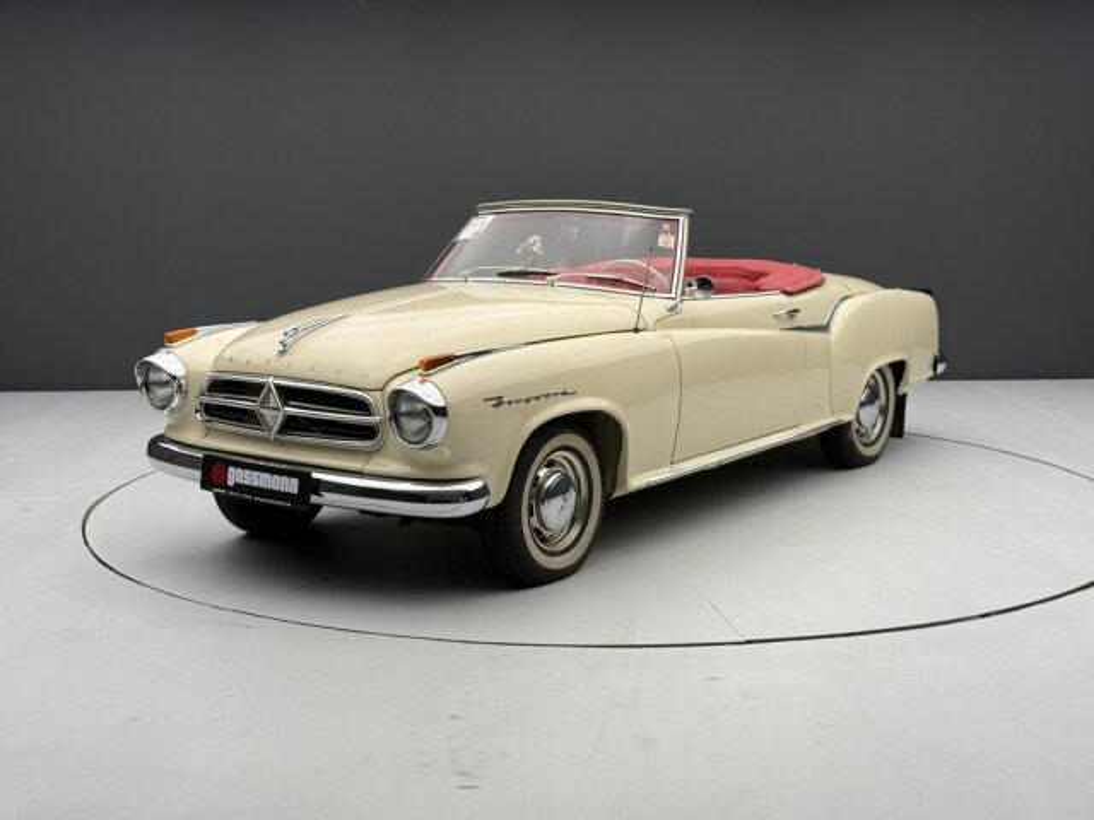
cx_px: 547
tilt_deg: -8.8
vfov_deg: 30.3
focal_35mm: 48
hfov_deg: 39.7
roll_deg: +0.0
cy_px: 410
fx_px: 1517
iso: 100
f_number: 1.78
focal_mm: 6.76
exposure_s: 1/107
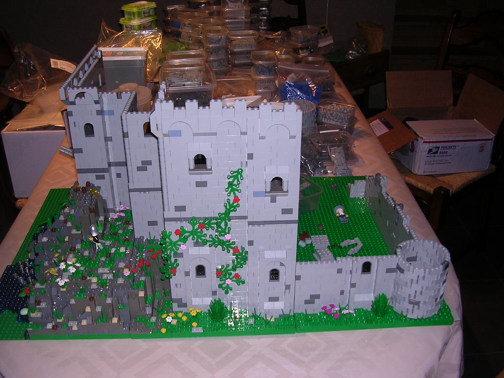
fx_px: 553
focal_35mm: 38
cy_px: 189
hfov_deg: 49.0
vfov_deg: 37.7
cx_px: 252
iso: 100
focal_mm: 5.8
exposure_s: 1/60.1
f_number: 2.8
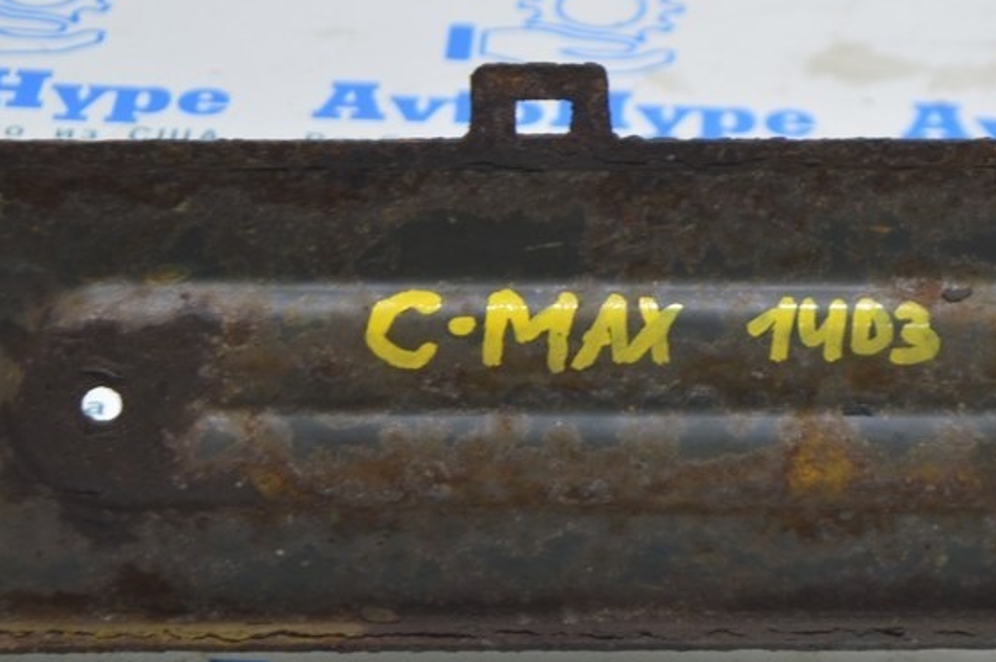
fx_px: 4170
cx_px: 653
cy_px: 298
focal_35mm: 151
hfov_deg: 13.6
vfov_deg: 9.1
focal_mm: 55
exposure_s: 1/20
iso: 400
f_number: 5.6
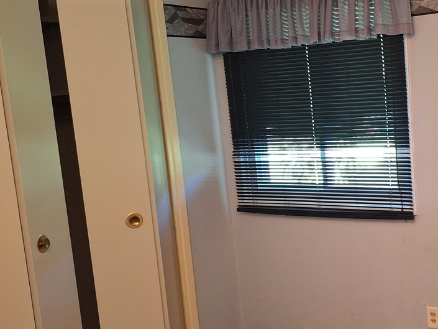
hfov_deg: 37.8
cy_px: 177
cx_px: 391
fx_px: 595
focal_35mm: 47
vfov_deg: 30.9
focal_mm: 5.54
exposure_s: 1/30
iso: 320
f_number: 1.8
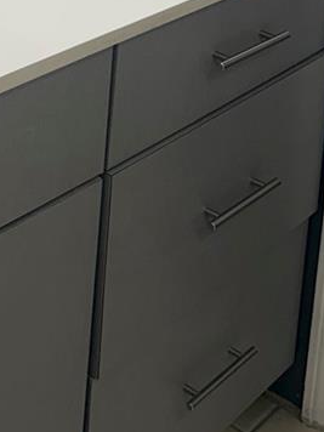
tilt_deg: -9.4
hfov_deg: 17.1
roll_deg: -2.4
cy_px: -240
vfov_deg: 20.3
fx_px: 1011
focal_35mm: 81
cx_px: -107
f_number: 1.78
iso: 64
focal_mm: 6.76
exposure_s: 1/120
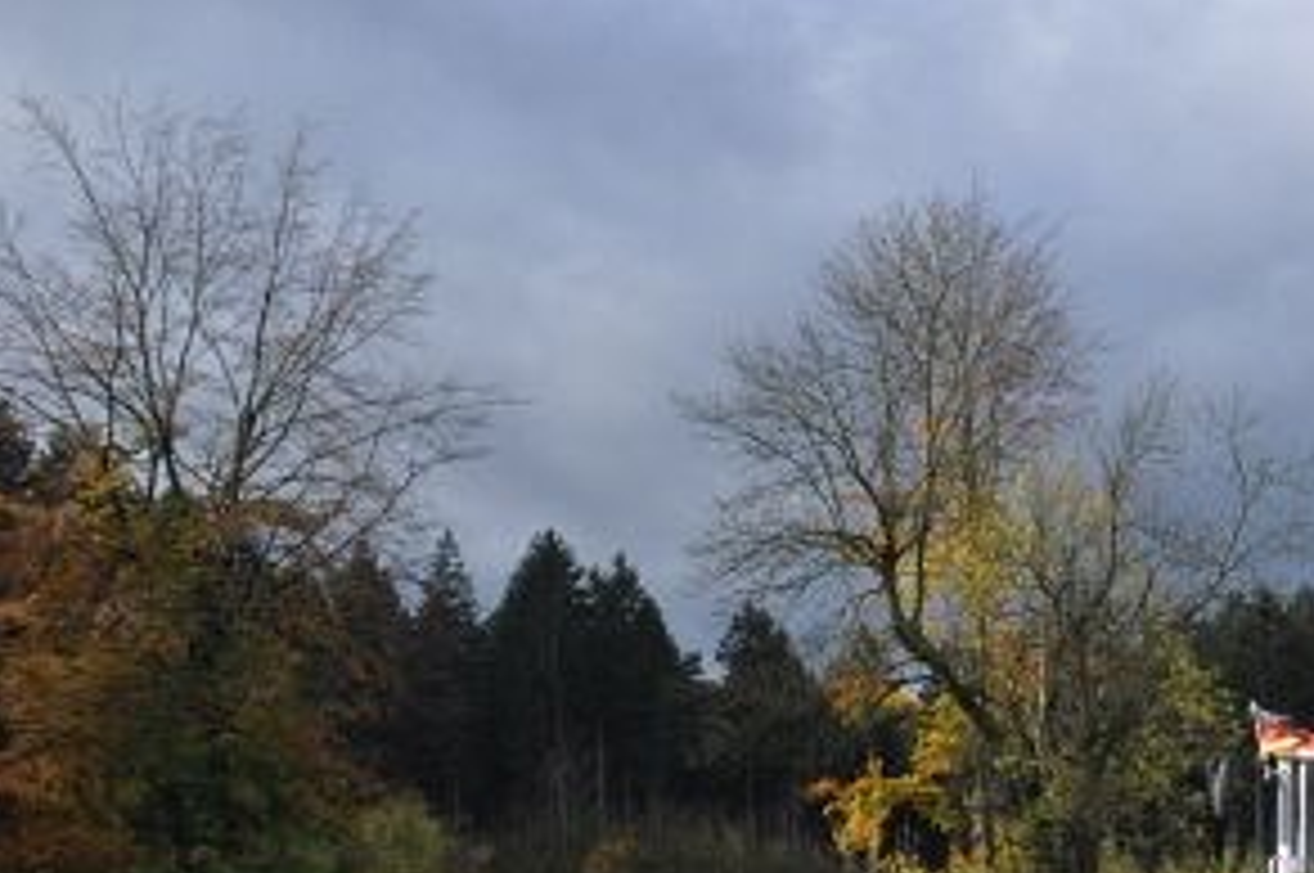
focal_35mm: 74
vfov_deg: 17.5
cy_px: 1037
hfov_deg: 24.4
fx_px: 2698
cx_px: 1647
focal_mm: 18
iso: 200
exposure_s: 1/320
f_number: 9
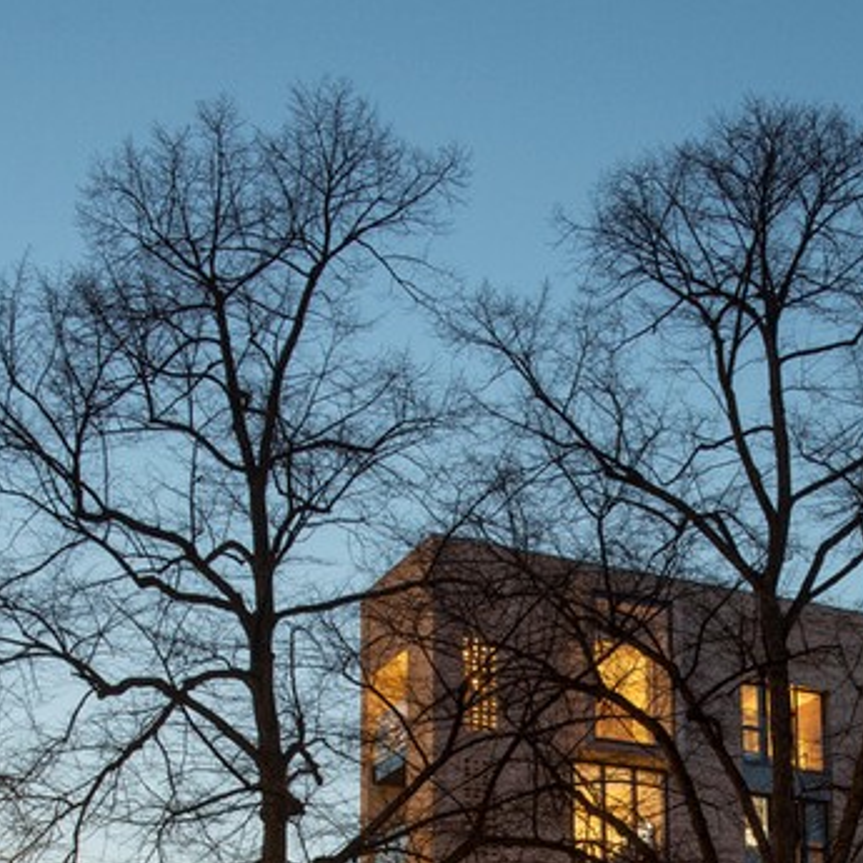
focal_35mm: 71
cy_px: 1006
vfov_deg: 22.6
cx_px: 645
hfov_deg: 24.1
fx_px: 2003
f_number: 8
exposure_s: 30
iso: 64
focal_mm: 32
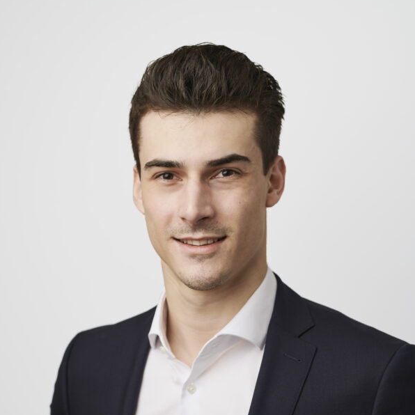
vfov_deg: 15.9
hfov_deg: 16.0
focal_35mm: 109
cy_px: 292
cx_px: 208
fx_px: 1478
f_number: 3.5
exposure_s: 1/250
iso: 200
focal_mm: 85
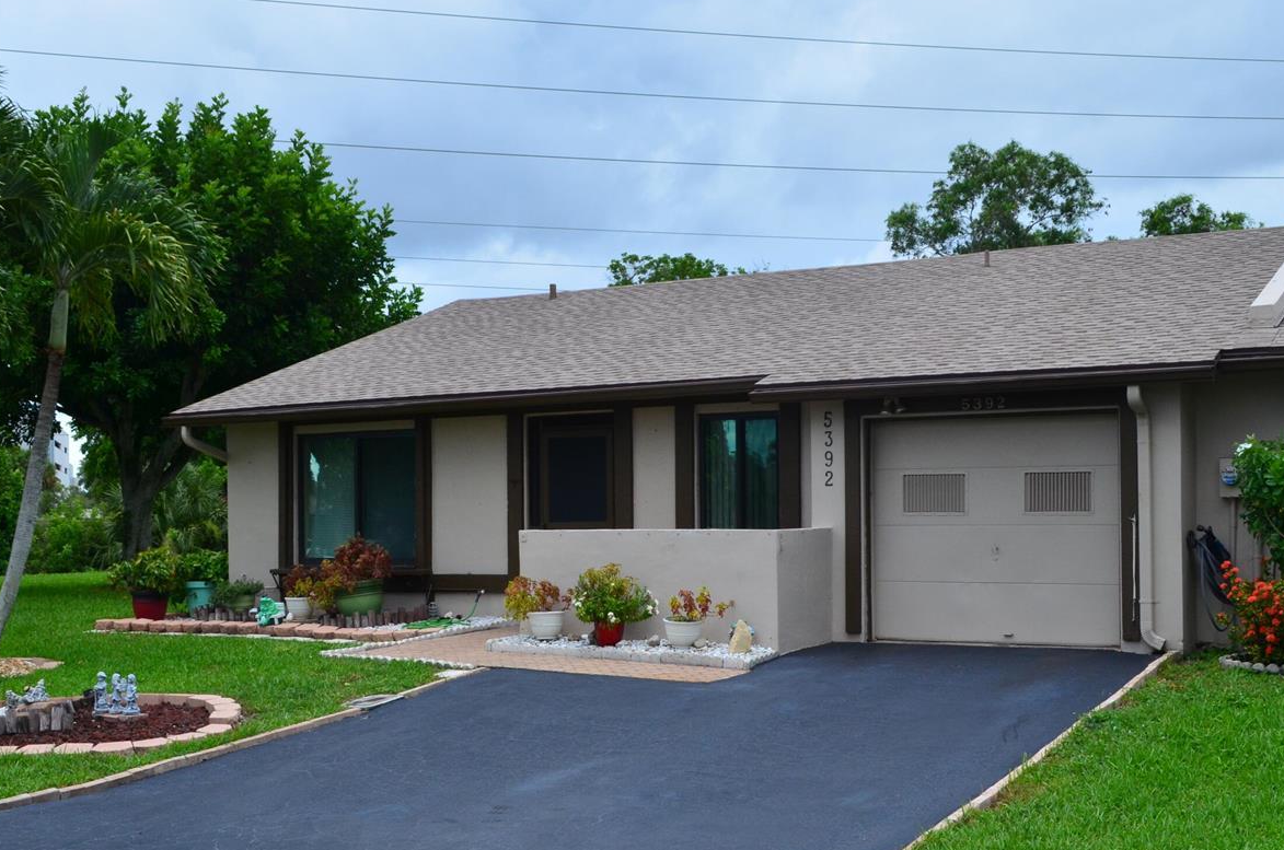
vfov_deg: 29.6
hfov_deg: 43.7
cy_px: 527
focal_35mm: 45
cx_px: 614
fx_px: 1602
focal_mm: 22
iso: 400
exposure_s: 1/200
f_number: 10
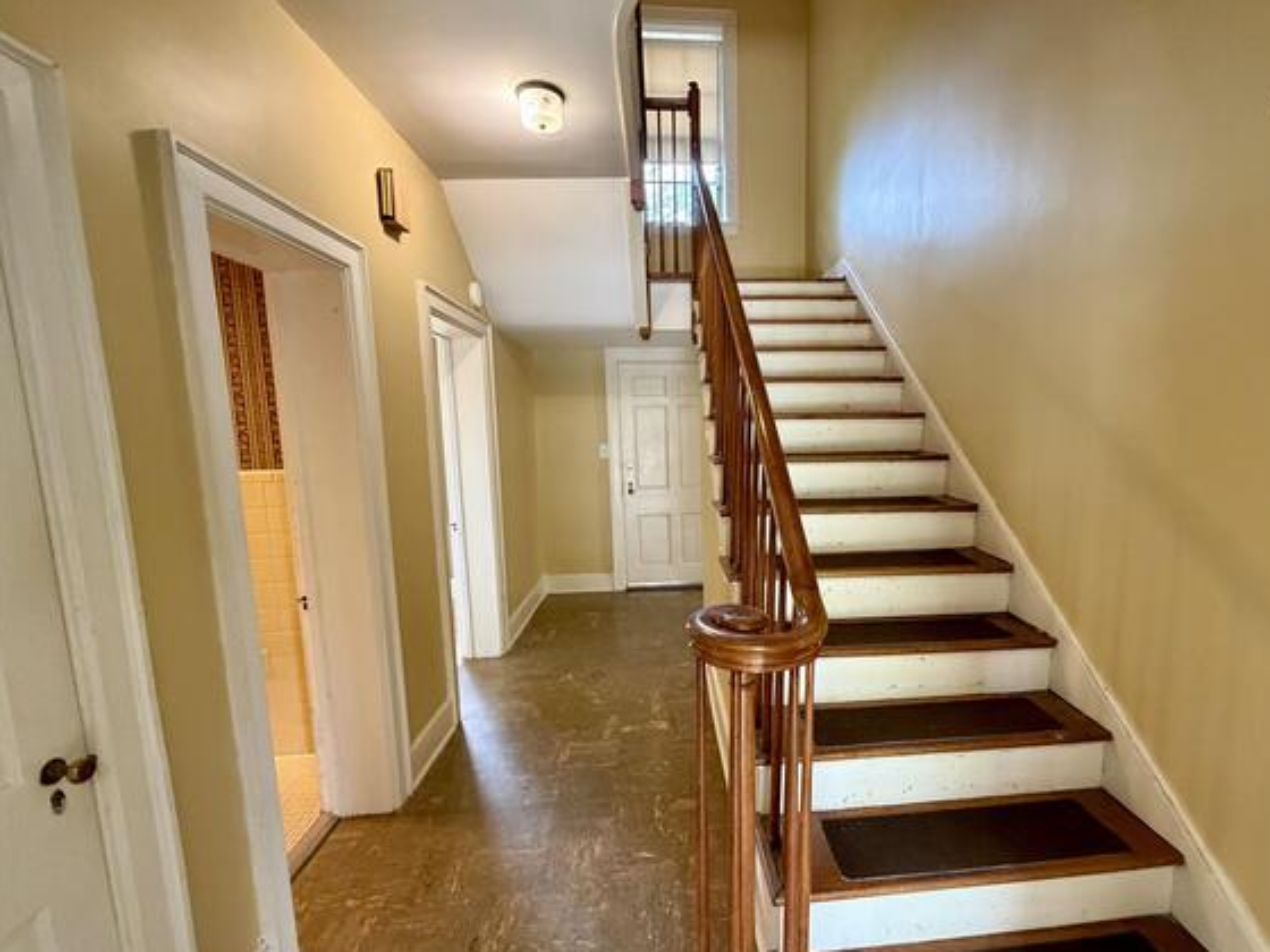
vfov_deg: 78.0
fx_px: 587
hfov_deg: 94.0
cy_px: 503
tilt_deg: -8.1
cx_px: 719
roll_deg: +1.2
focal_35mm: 16
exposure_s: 1/60
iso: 640
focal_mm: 2.22
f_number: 2.2
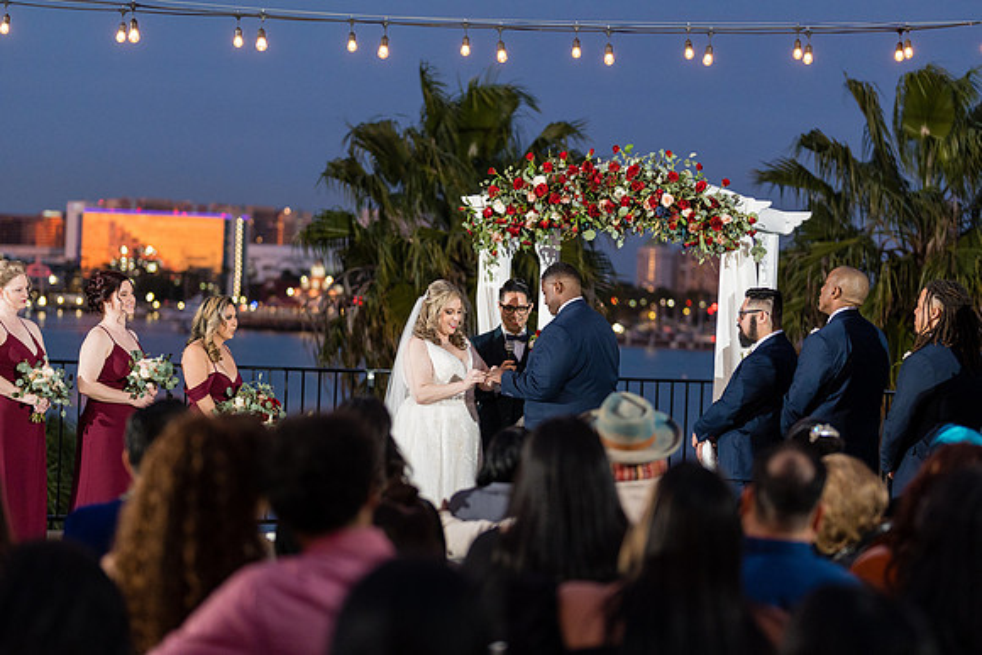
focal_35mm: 75
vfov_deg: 18.2
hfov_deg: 27.0
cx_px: 491
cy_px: 328
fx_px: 2046
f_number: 1.2
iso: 800
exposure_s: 1/250
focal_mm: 50
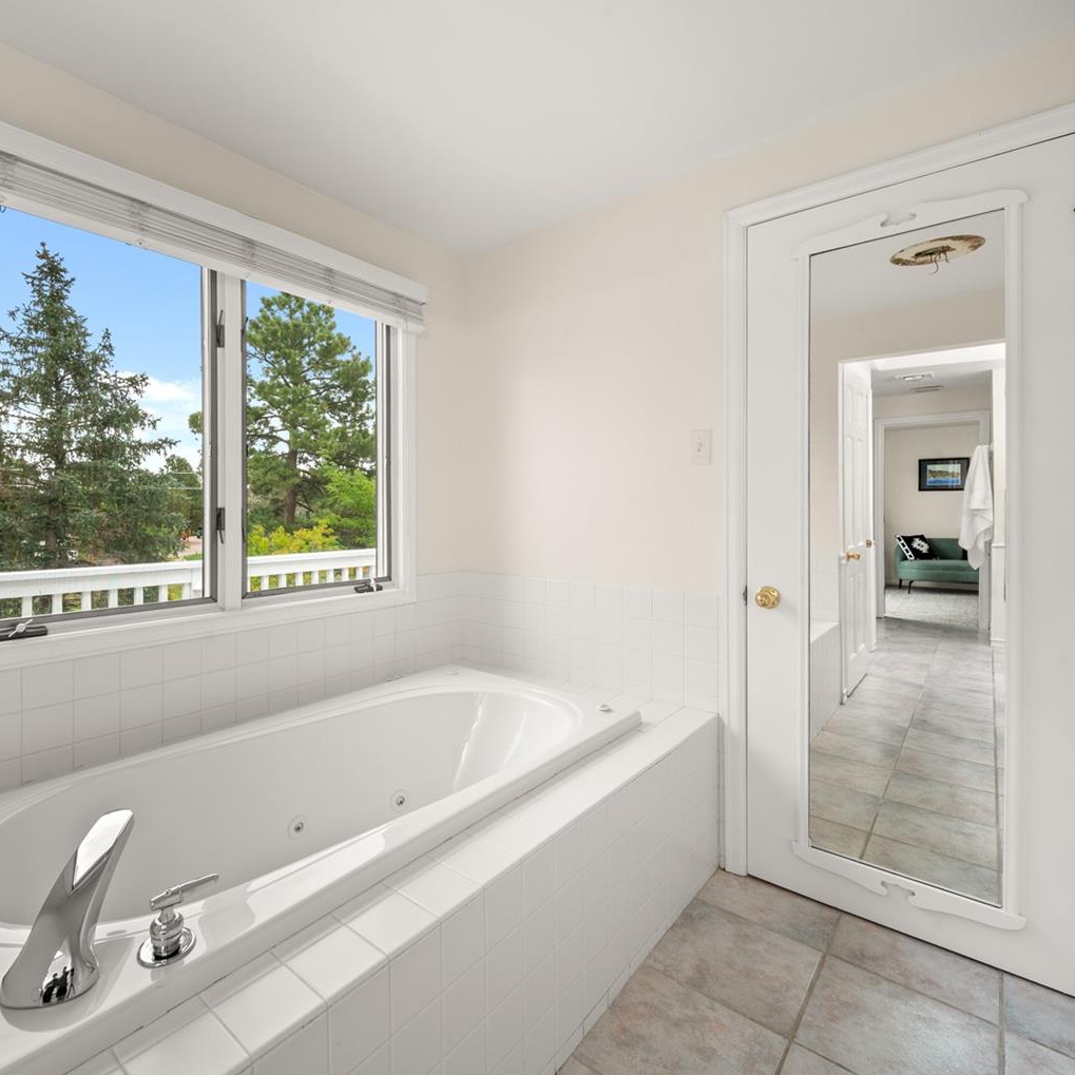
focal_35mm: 16
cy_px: 520
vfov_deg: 87.4
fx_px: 562
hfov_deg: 86.9
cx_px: 461
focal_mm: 12
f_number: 11
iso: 400
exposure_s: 1/6
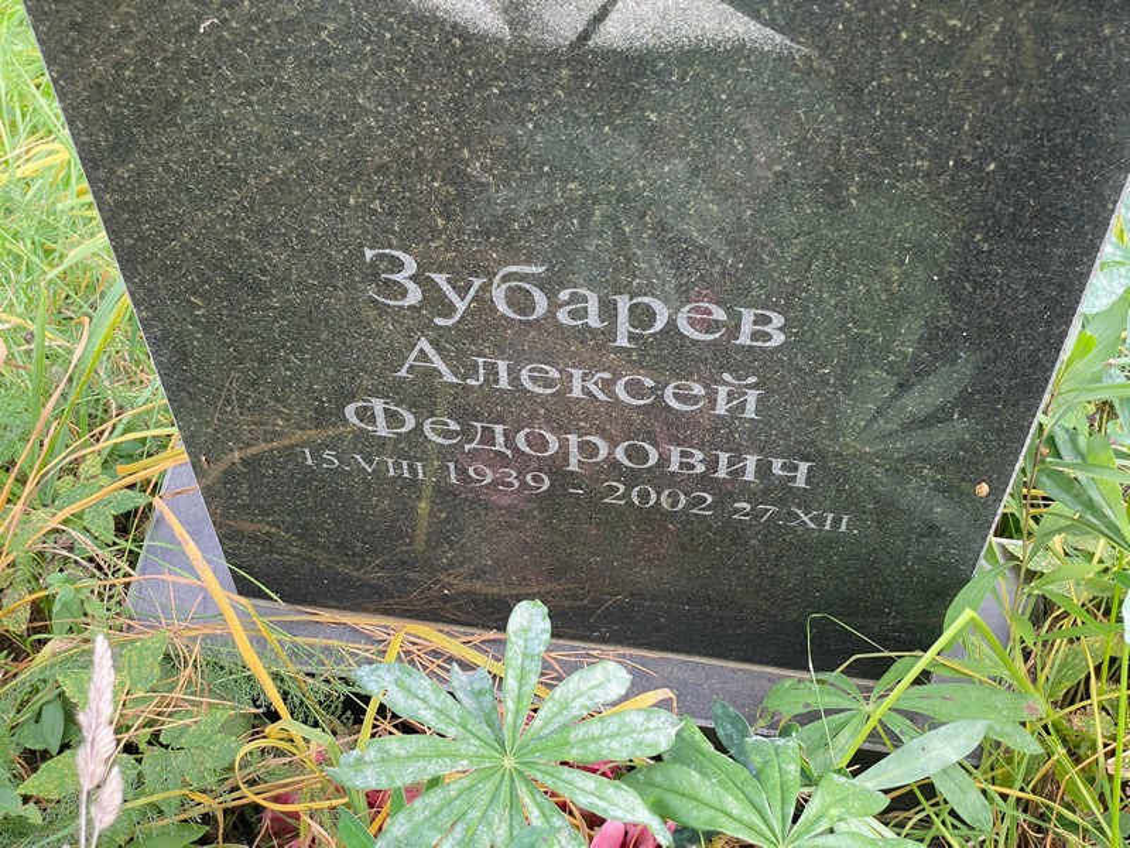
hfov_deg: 36.8
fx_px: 1697
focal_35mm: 52
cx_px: 565
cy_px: 424
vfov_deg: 28.0
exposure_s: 1/122
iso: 40
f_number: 2
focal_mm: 6
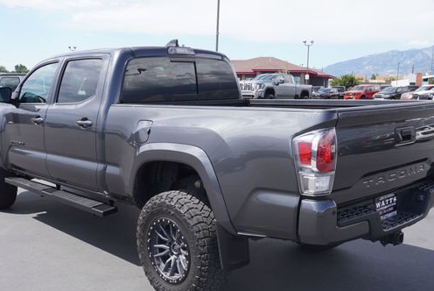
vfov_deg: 32.8
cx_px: 194
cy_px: 181
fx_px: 491
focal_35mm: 41
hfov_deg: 47.6
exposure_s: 1/200
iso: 100
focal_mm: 21
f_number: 7.1
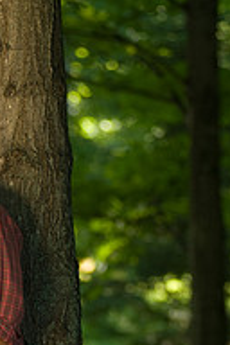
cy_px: 402
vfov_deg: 5.3
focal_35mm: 387
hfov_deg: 3.5
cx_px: -37
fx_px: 3708
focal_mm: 110
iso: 200
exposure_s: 1/160
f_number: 2.8
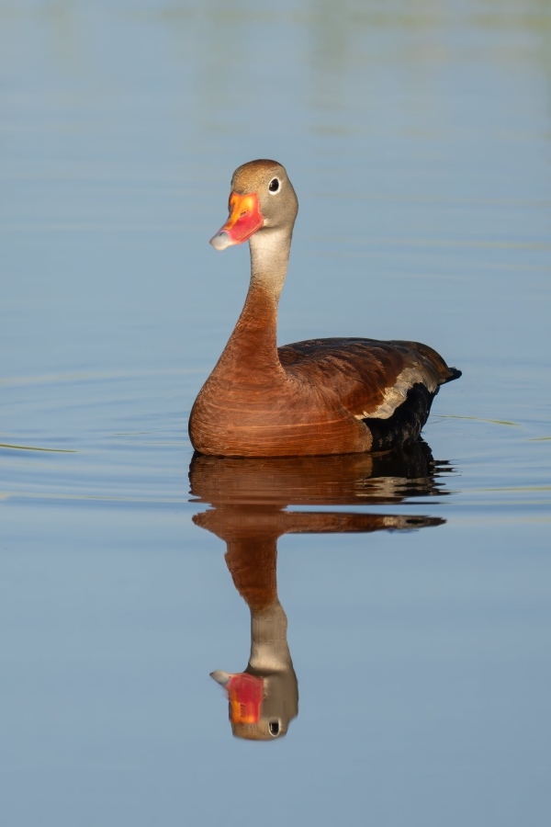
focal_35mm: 792
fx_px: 18182
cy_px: 414
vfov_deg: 2.6
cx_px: 276
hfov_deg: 1.7
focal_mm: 528
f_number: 6.3
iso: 1600
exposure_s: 1/3200
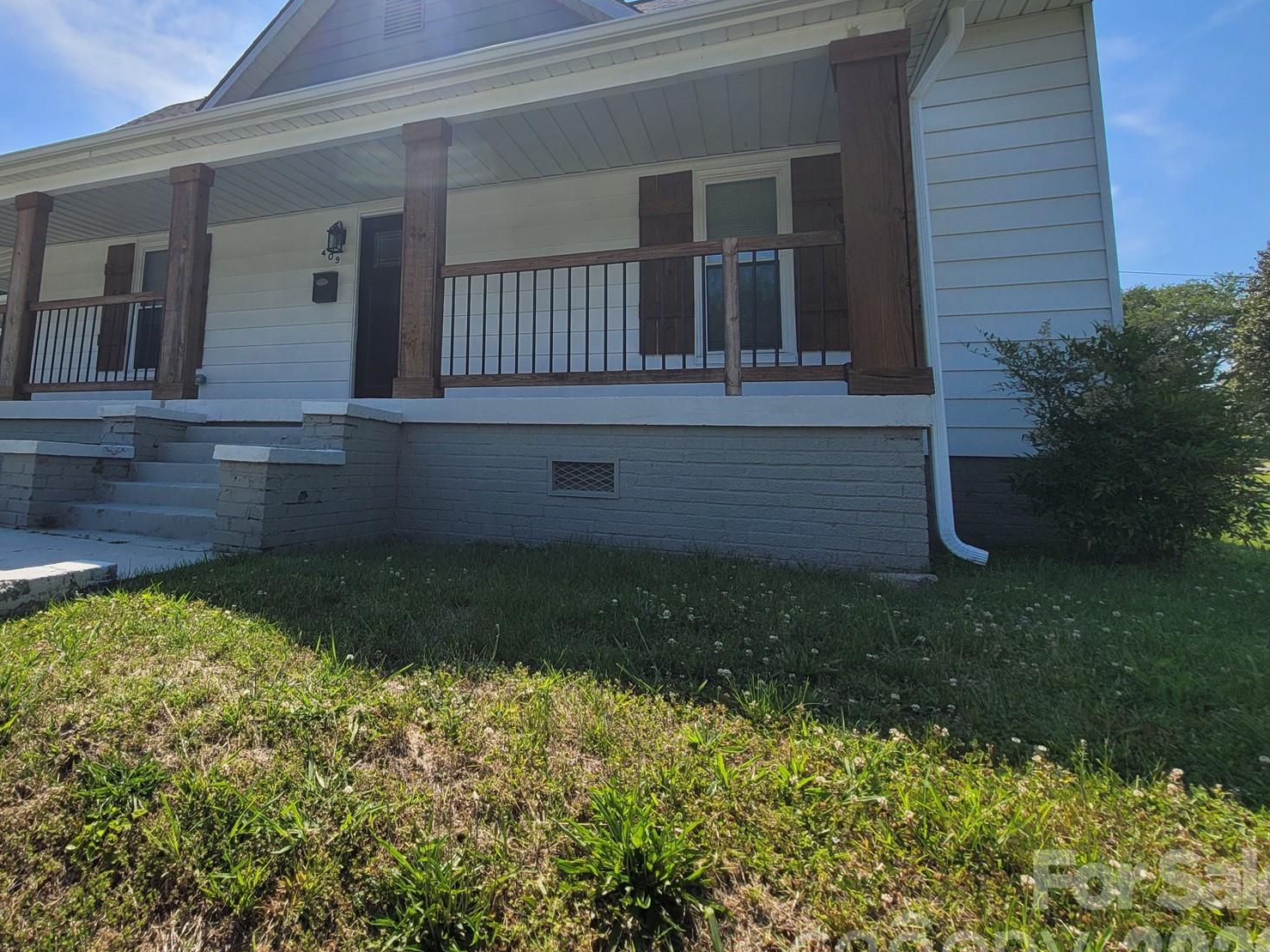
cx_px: 428
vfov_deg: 70.5
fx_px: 660
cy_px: 359
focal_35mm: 18
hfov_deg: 84.8
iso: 64
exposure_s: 1/2222
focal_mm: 2.2
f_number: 2.2
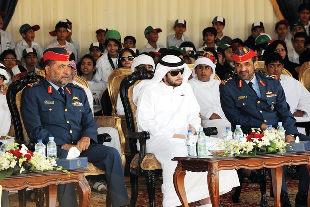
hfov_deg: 10.3
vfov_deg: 6.9
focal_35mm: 200
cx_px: 155
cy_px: 104
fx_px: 1723
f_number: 9
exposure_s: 1/250
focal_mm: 200
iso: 400
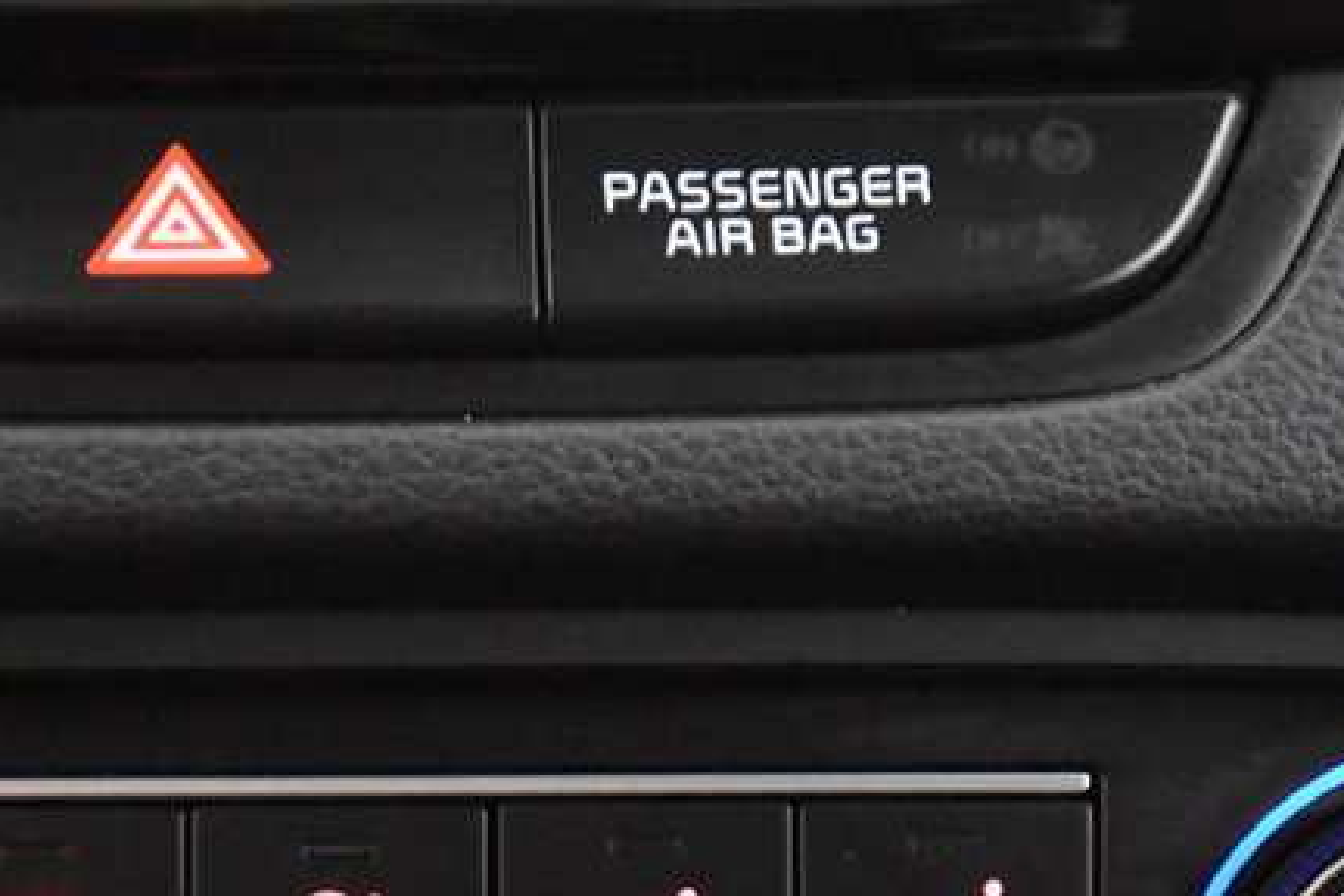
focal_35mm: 206
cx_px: 190
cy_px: 963
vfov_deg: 6.6
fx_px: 7690
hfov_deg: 9.9
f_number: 4
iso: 12800
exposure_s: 1/40
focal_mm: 58
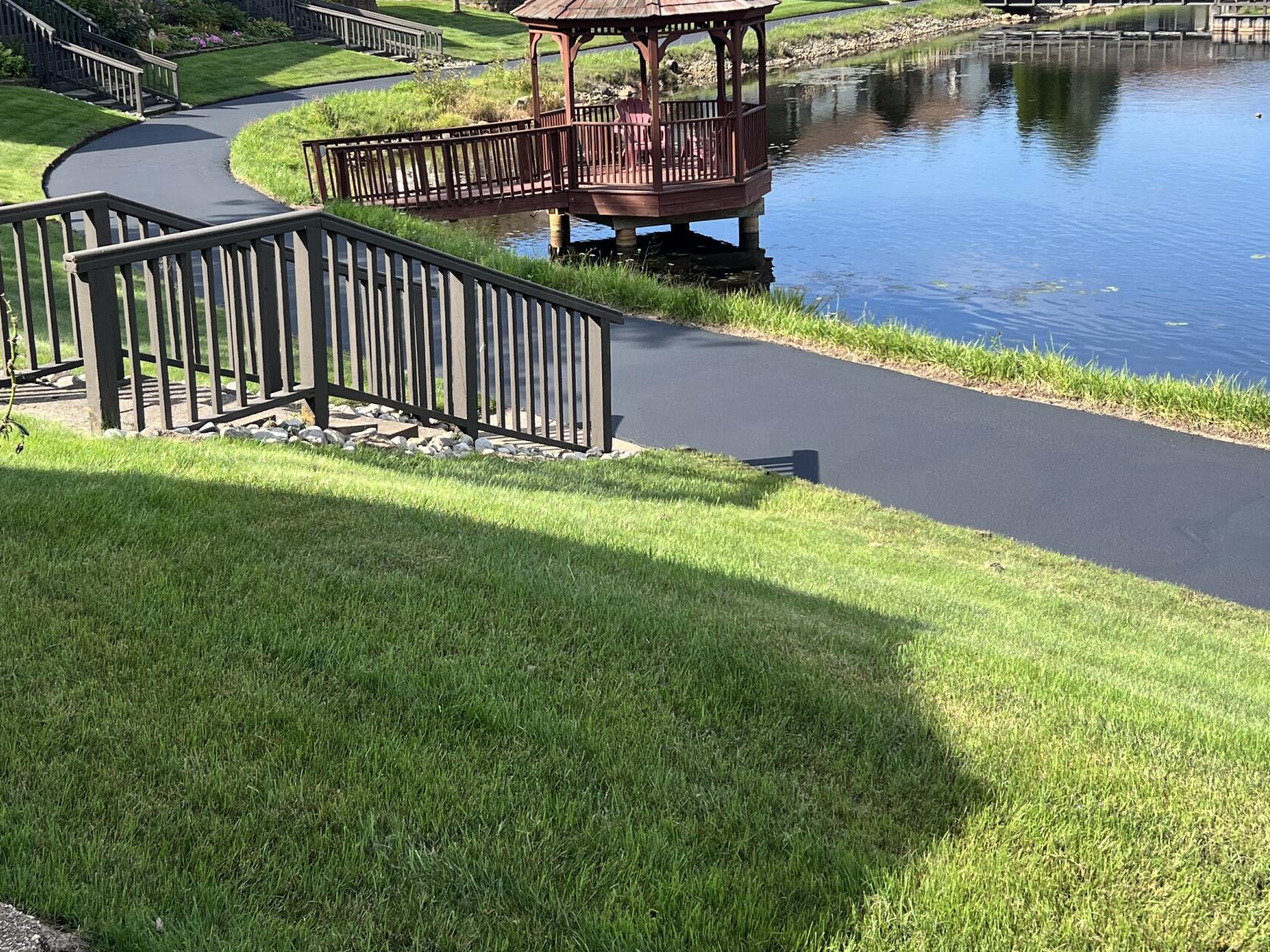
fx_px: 1688
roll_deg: +1.8
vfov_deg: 31.2
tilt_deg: -13.0
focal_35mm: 46
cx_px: 600
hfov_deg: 41.2
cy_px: 299
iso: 50
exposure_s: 1/1669
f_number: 1.5
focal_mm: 5.7
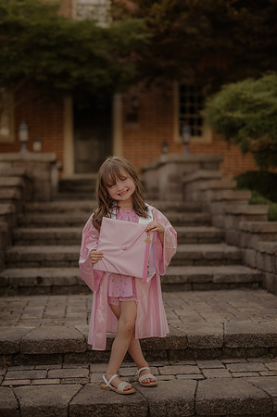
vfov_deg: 39.6
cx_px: 138
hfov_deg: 26.9
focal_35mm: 50
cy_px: 208
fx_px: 578
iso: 80
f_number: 2
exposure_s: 1/320
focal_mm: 50
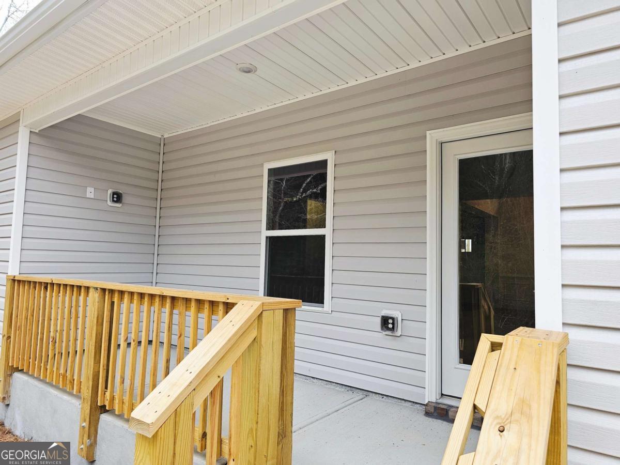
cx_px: 310
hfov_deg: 73.9
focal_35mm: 23
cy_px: 232
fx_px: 412
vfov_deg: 58.9
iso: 50
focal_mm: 6.3
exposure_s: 1/208
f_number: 1.7
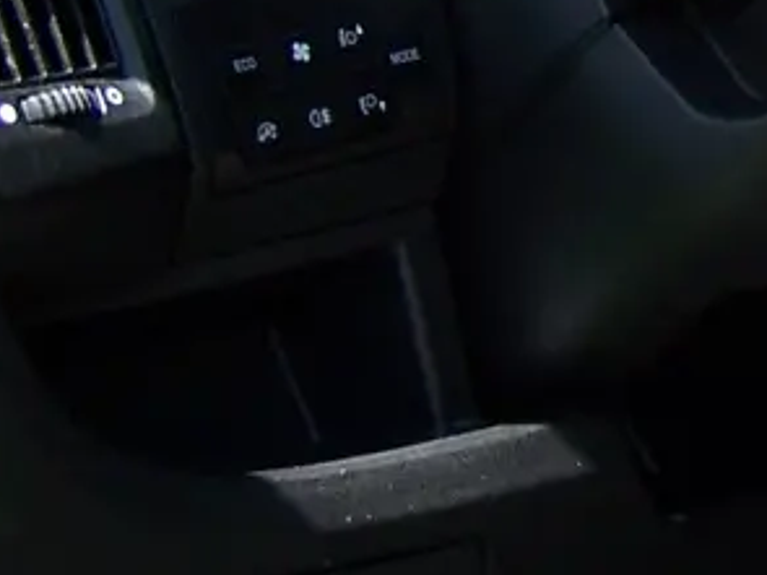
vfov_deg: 8.9
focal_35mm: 165
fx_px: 3654
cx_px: 1479
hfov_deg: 11.0
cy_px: -81
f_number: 2.8
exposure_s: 1/125
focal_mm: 6.3
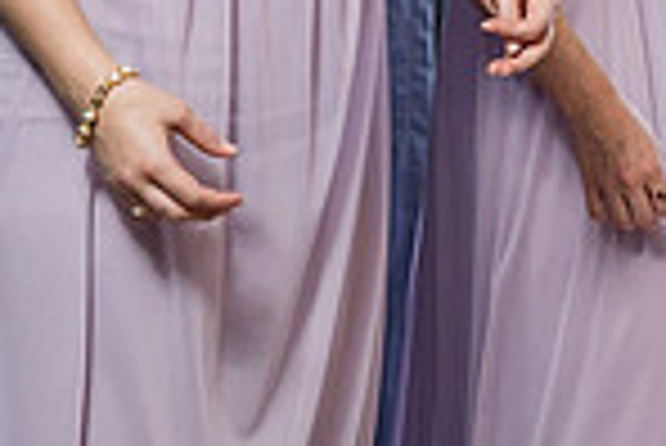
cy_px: -308
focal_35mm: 179
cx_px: 1224
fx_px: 3315
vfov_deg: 7.5
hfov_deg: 10.7
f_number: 5.6
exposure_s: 1/200
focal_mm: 43
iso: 1000
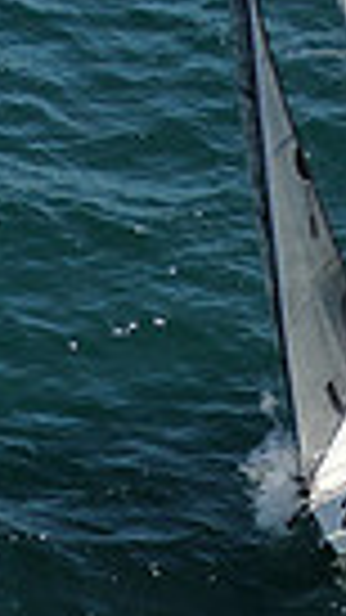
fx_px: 3231
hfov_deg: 6.1
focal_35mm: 198
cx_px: 180
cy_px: 704
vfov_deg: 10.7
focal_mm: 7.39
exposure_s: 1/1000
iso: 100
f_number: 3.6
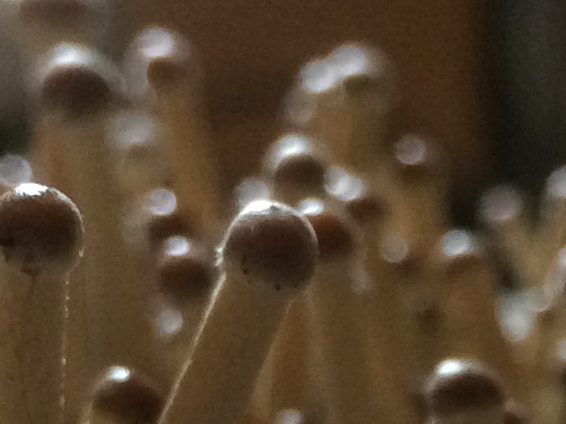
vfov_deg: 10.0
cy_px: 725
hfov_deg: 13.8
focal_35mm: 142
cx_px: 495
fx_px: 2321
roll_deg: -1.0
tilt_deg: -16.1
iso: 200
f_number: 2.2
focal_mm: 4.15
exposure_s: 1/33
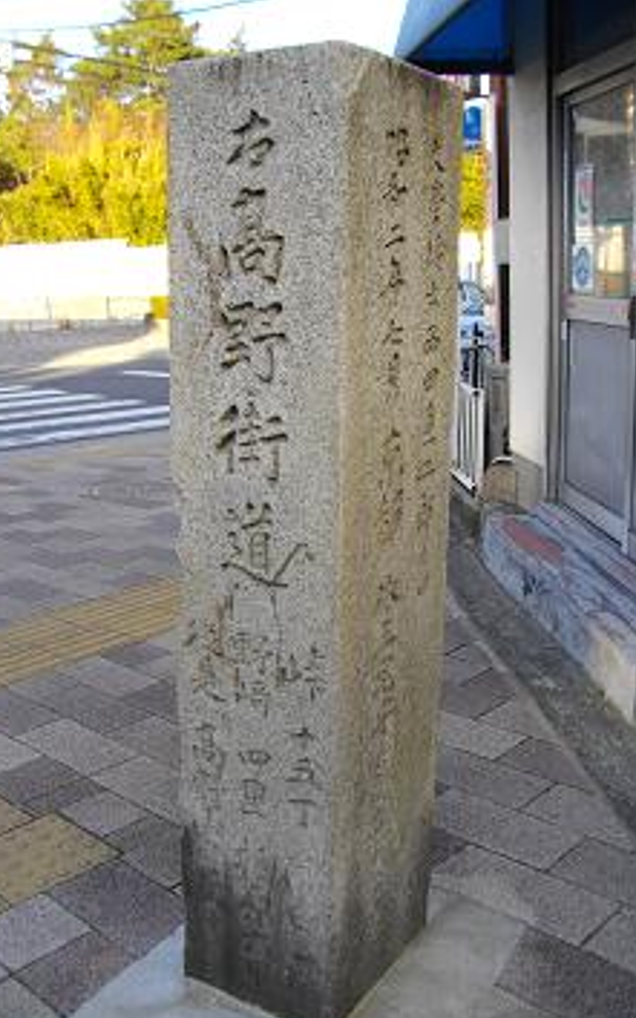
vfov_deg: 55.3
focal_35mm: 35
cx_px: 311
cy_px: 522
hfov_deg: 36.2
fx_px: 971
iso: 100
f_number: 2.9
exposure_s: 1/250
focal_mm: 5.7
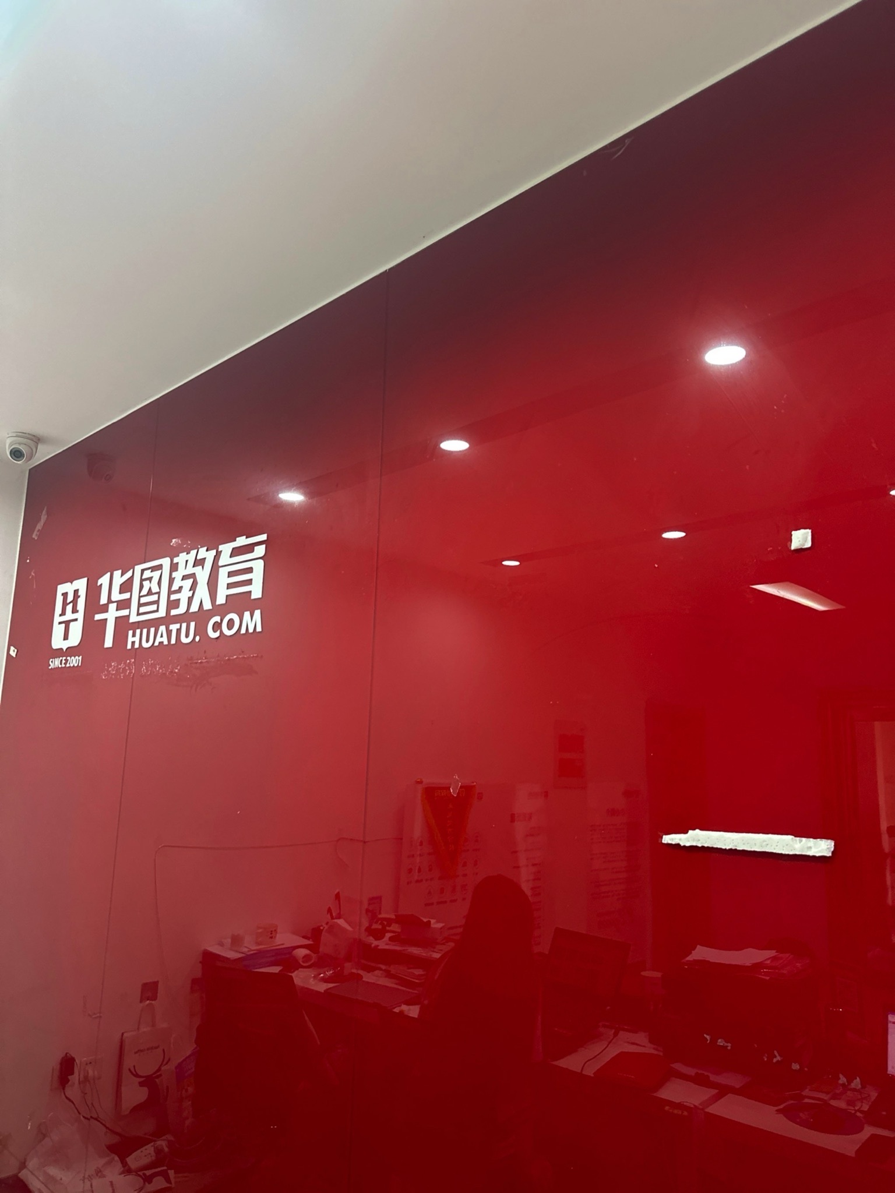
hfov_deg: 56.8
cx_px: 448
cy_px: 596
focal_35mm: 24
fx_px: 827
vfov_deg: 71.6
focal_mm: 6.86
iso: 400
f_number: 1.78
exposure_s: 1/50
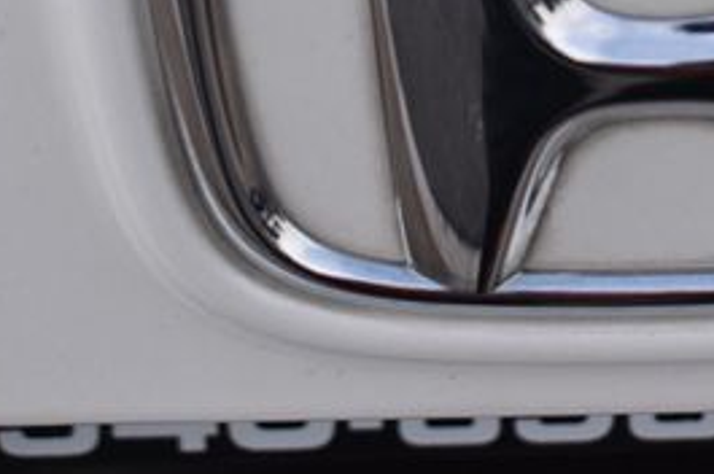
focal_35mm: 163
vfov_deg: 8.3
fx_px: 3233
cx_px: 655
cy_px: -59
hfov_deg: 12.5
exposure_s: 1/200
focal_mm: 45
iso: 200
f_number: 6.3
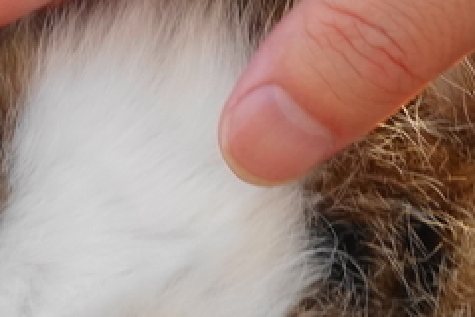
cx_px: -154
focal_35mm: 120
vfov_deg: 10.9
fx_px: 1583
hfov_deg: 16.1
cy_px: 493
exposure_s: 1/250
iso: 400
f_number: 4
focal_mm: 8.8
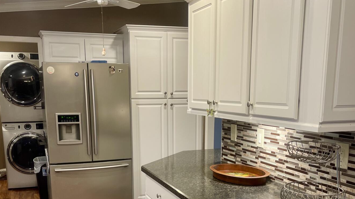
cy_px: 174
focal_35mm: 41
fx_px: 386
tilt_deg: -10.8
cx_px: 171
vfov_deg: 28.0
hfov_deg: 49.4
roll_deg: +0.6
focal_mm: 5.1
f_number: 1.6
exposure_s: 1/60
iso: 80
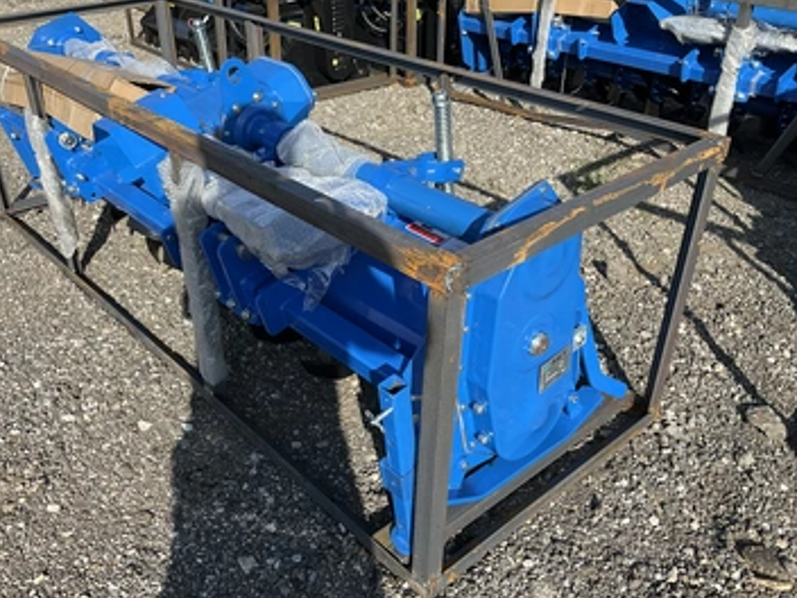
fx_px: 760
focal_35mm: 33
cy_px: 310
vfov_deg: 42.9
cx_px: 358
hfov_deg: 55.2
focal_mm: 3
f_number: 1.8
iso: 25
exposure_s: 1/1121
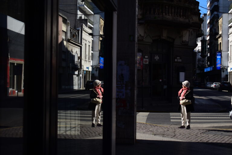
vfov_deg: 23.8
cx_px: 116
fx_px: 367
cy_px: 78
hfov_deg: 35.1
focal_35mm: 57
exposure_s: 1/500
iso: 100
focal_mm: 38
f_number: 4.8
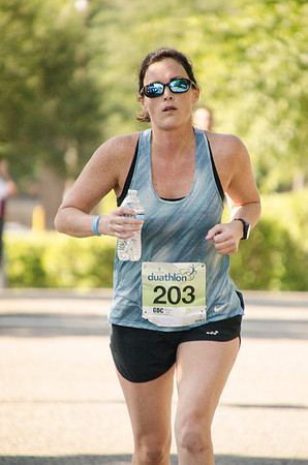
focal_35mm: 450
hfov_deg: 3.0
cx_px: 154
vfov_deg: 4.6
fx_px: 5801
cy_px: 232
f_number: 6.3
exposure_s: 1/2000
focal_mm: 300
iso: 640
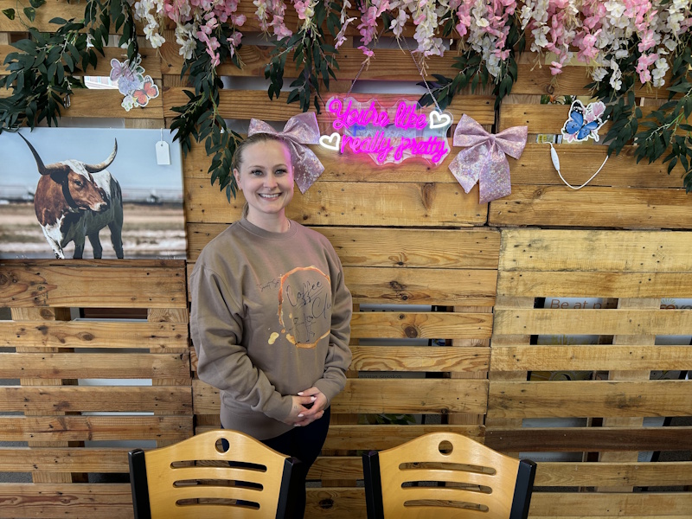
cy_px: 260
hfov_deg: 67.3
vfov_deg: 53.1
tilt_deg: -13.1
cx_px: 346
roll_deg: -1.1
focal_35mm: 26
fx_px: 520
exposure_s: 1/120
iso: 64
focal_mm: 5.7
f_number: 1.5
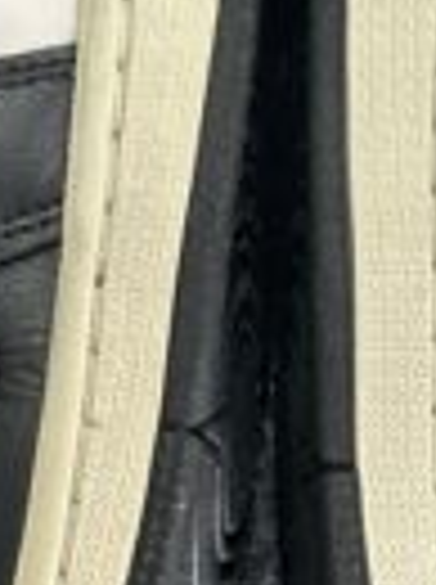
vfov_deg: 6.7
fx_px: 4987
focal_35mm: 296
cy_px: 34
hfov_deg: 5.0
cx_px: 274
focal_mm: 6.86
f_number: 1.78
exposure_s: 1/50
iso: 200
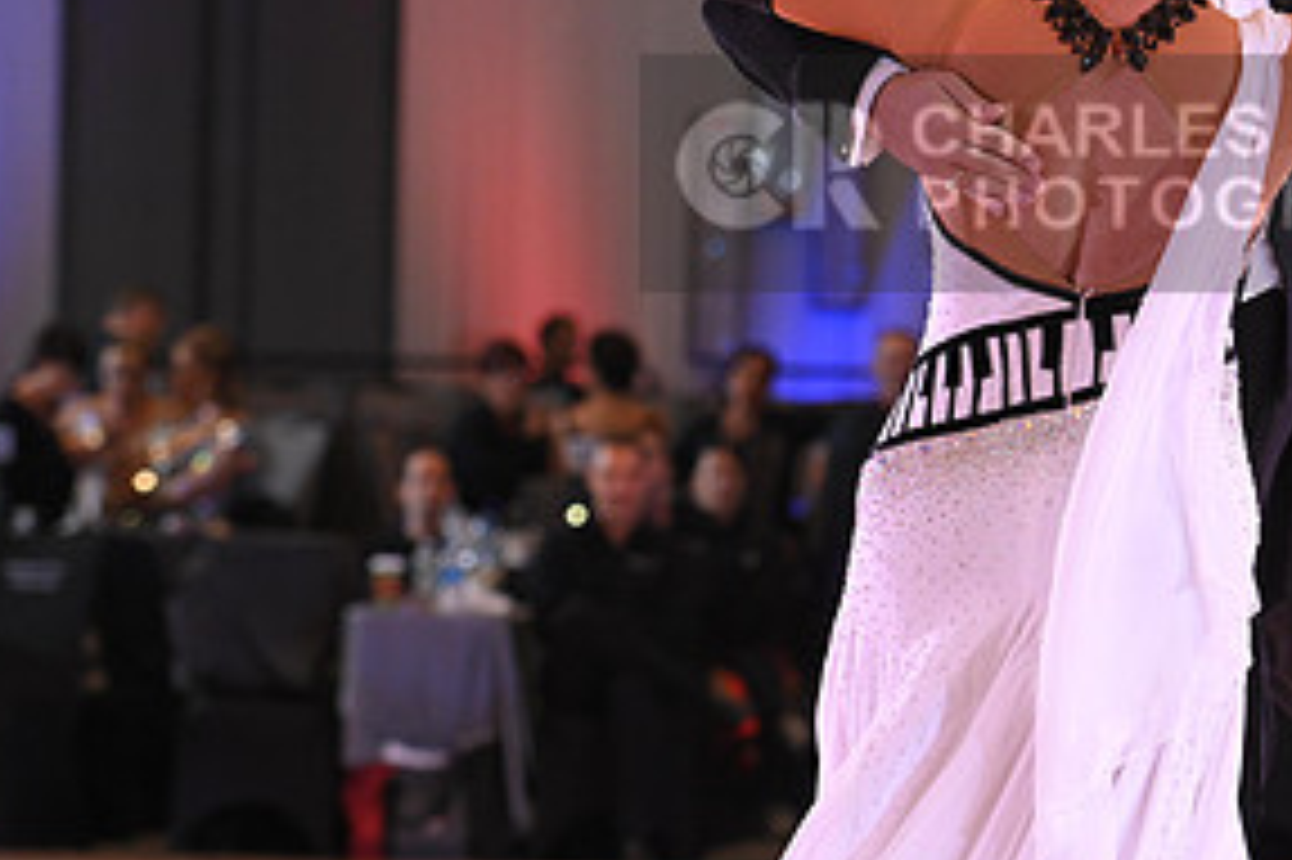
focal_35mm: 263
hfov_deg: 7.8
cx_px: 1130
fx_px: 9433
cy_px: 173
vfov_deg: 5.2
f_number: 5
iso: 1600
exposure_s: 1/200
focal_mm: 130
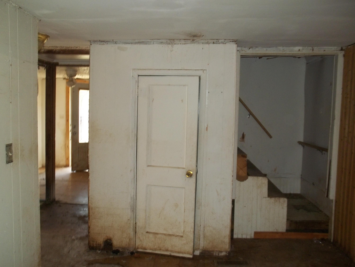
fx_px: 338
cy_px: 134
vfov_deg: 42.9
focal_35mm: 33
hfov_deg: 55.4
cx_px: 178
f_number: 3.3
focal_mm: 5.9
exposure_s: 1/30
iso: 160
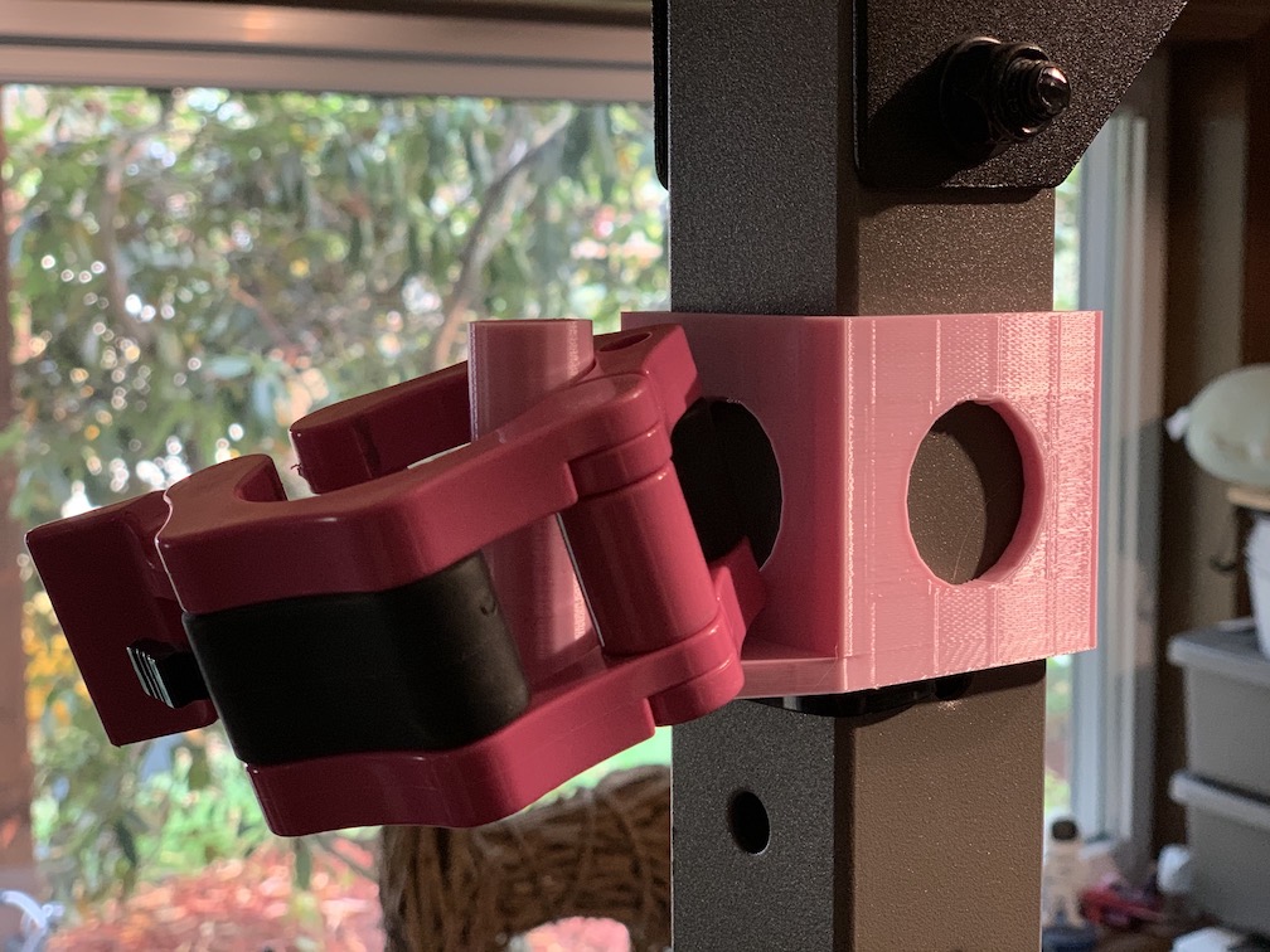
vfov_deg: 28.0
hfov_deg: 36.8
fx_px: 1908
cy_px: 476
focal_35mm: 52
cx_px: 635
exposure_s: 1/60
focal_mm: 6
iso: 400
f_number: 2.4
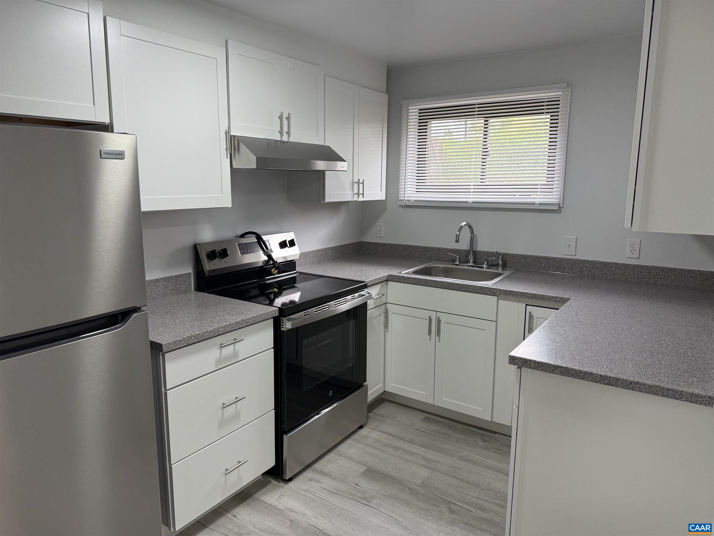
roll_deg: -1.0
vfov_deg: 56.8
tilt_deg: -7.7
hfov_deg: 71.6
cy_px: 268
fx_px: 495
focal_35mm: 24
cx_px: 357
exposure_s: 1/120
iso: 125
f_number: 1.78
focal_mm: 6.76
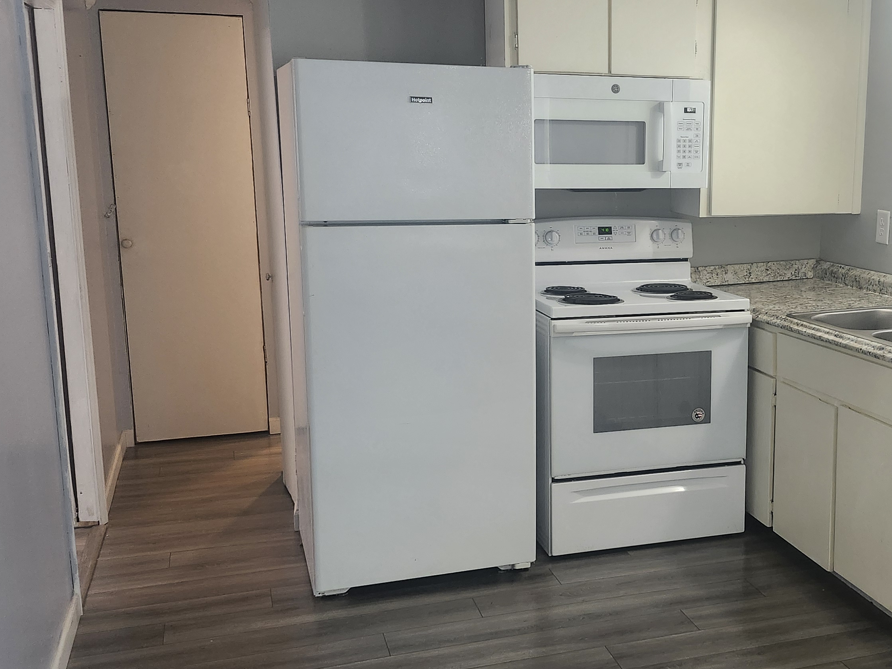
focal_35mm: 41
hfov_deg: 44.3
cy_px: 334
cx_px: 662
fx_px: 1057
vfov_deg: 35.1
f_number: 1.8
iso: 400
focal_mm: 5.54
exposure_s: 1/120
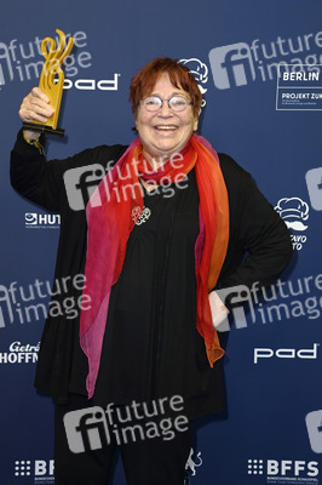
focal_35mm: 62
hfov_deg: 21.9
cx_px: 161
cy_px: 242
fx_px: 833
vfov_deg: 32.4
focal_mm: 62
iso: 800
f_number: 5
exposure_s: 1/250
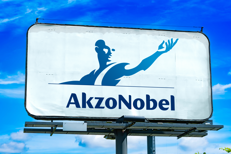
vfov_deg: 16.1
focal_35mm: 85
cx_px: 116
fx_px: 545
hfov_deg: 23.9
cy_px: 77
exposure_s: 1/250
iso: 320
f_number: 16
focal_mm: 85
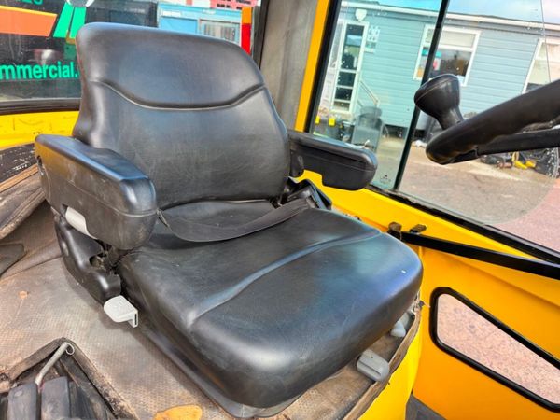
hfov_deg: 71.6
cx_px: 280
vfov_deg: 56.8
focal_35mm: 24
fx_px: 388
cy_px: 210
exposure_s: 1/788
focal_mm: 6.76
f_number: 1.78
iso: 100
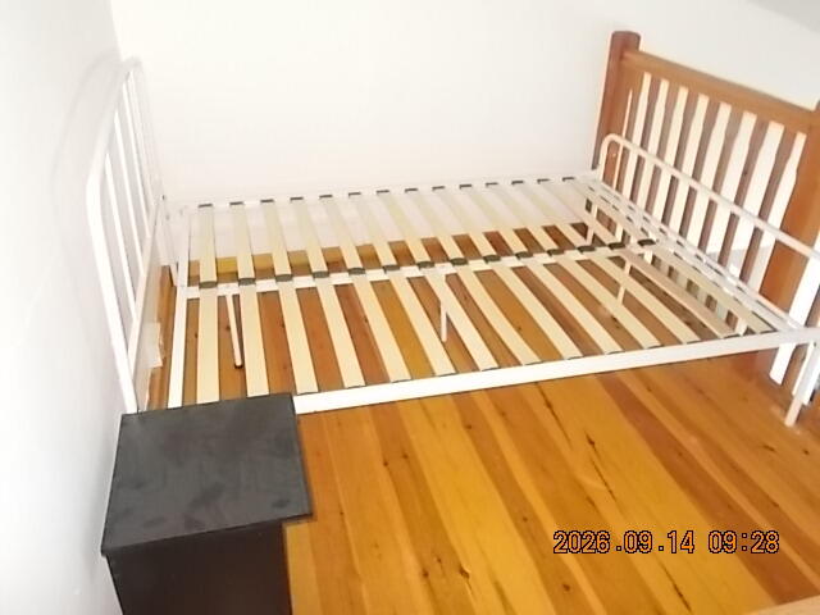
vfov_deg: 46.8
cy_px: 308
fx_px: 711
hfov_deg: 60.0
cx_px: 410
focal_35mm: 30
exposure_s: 1/25
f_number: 3.4
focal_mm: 5.3
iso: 360
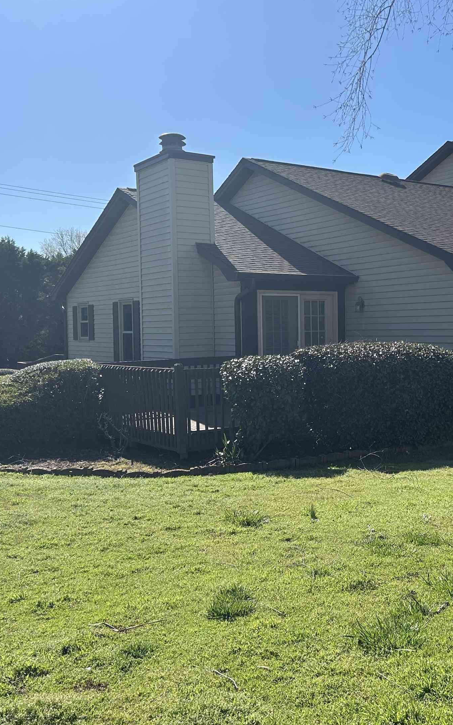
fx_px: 770
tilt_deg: -2.1
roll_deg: +0.6
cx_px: 365
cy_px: 345
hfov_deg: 31.9
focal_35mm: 39
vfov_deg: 50.4
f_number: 1.5
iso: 50
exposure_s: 1/3968
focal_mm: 5.7
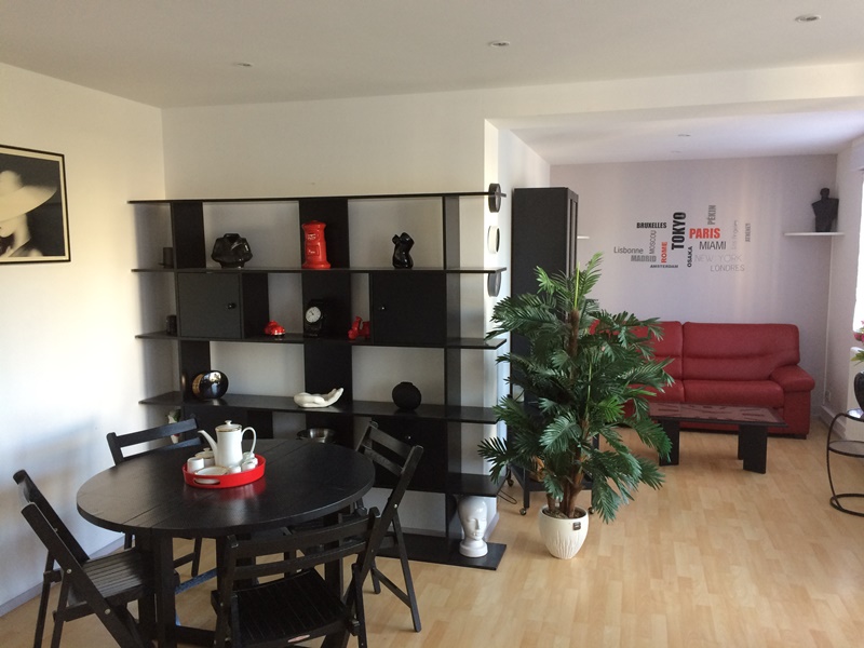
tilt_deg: -7.0
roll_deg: -0.4
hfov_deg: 61.7
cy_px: 324
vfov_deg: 48.2
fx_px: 724
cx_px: 432
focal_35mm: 29
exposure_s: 1/33
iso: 64
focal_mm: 4.15
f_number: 2.2
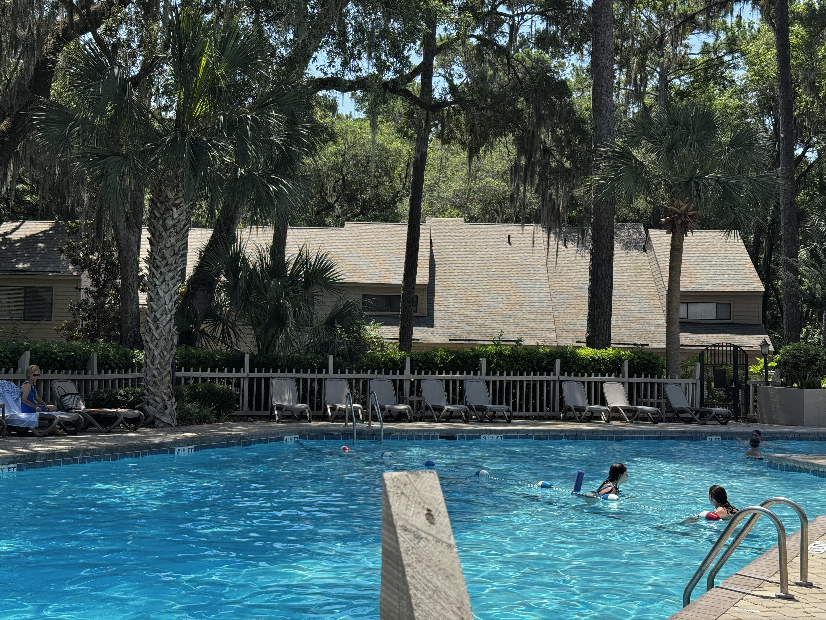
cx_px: 413
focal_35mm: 48
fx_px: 1145
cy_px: 310
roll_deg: -1.3
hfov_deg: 39.7
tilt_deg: +1.7
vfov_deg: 30.3
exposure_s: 1/1984
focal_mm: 6.76
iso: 64
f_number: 1.78
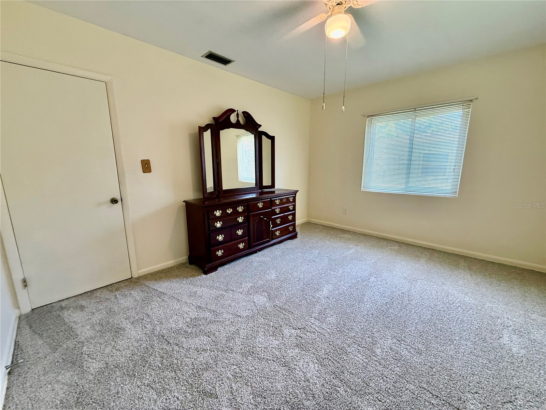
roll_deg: -0.8
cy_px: 205
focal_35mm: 14
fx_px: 221
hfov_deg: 102.1
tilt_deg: -8.2
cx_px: 273
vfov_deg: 85.7
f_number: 2.2
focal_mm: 2.22
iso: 250
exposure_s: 1/99
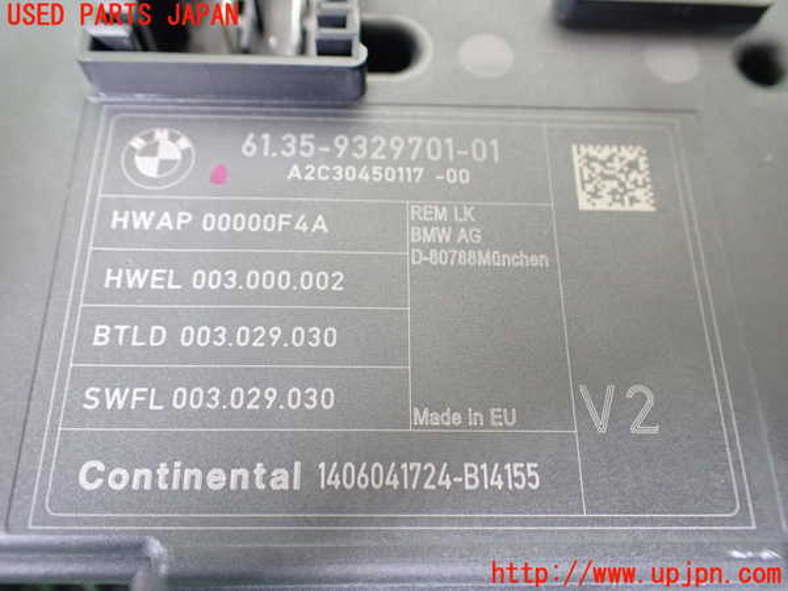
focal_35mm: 30
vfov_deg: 46.8
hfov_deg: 60.0
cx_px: 394
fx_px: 683
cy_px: 296
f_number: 2.3
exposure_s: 1/60
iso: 800
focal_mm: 5.4
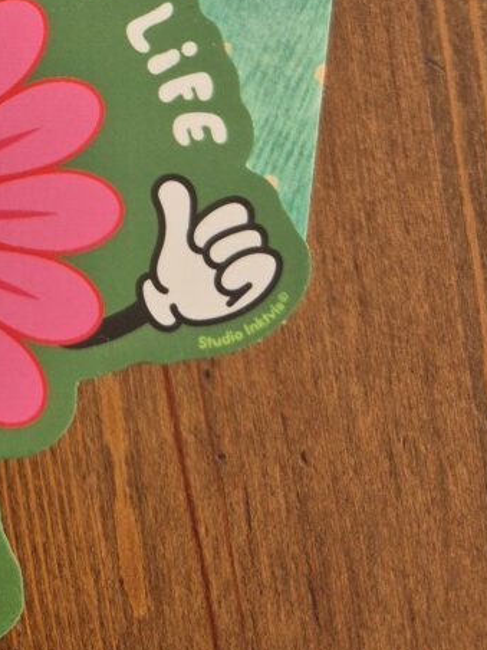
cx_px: -138
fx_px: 1144
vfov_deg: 28.5
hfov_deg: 21.8
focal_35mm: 61
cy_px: -78
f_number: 1.8
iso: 64
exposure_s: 1/180
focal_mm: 5.4
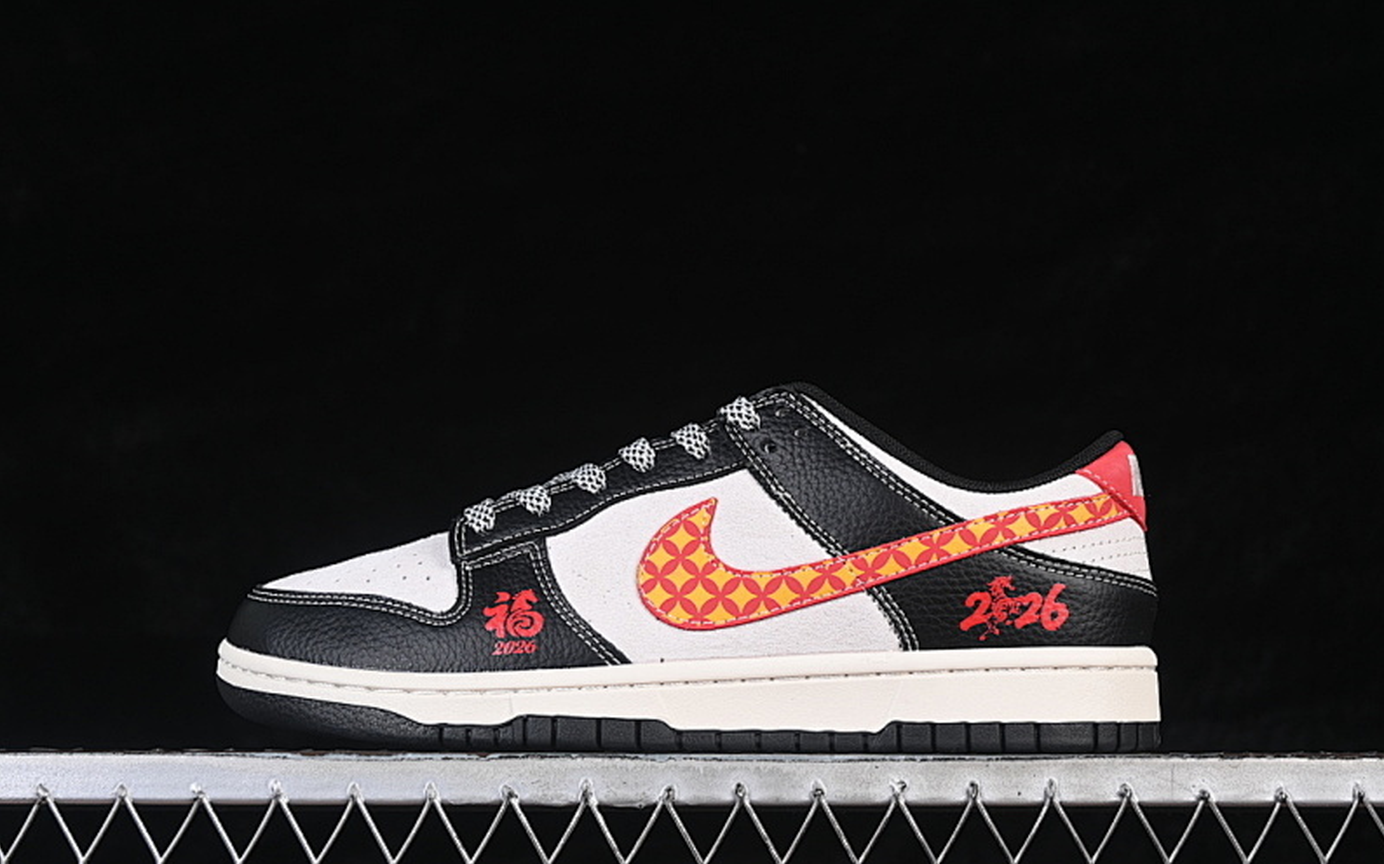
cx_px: 695
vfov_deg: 16.9
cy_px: 462
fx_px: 2904
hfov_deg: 26.8
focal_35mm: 77
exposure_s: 1/80
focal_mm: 50
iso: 160
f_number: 7.1
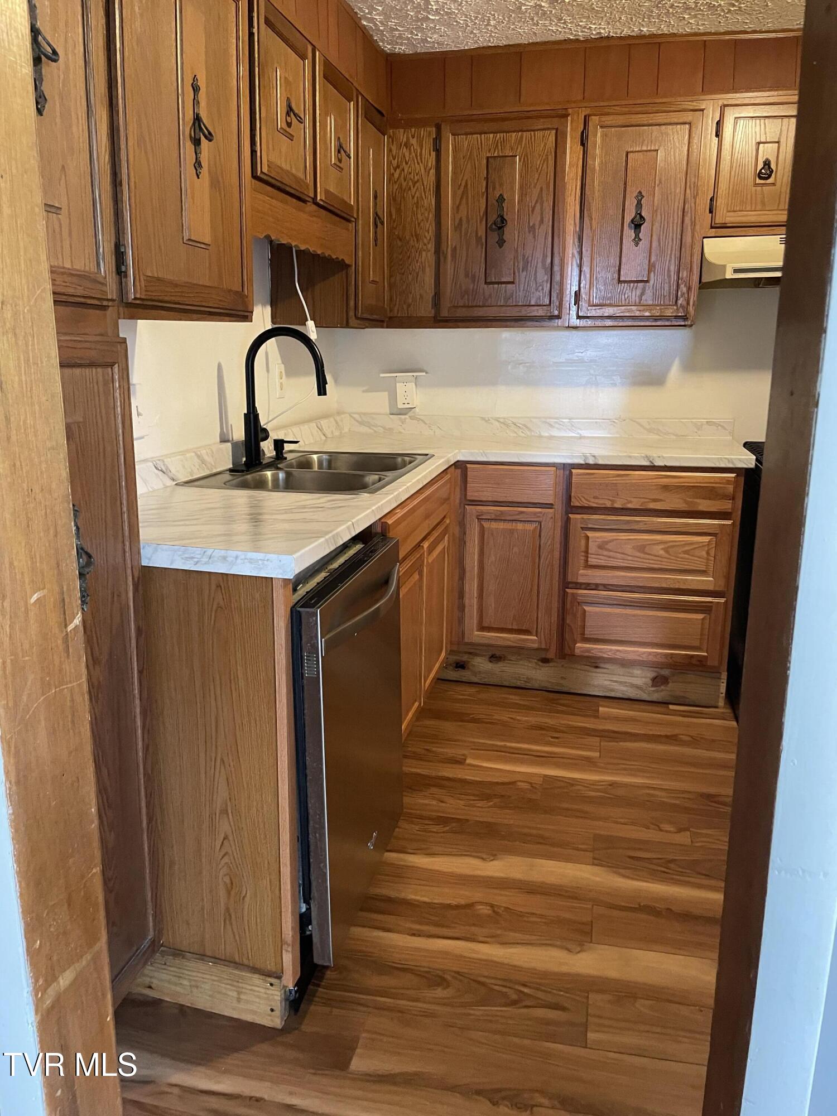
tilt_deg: -13.8
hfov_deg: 53.1
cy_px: 558
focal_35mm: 26
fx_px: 838
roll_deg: +0.0
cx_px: 418
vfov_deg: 67.3
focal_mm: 4.2
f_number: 1.6
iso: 500
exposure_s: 1/40
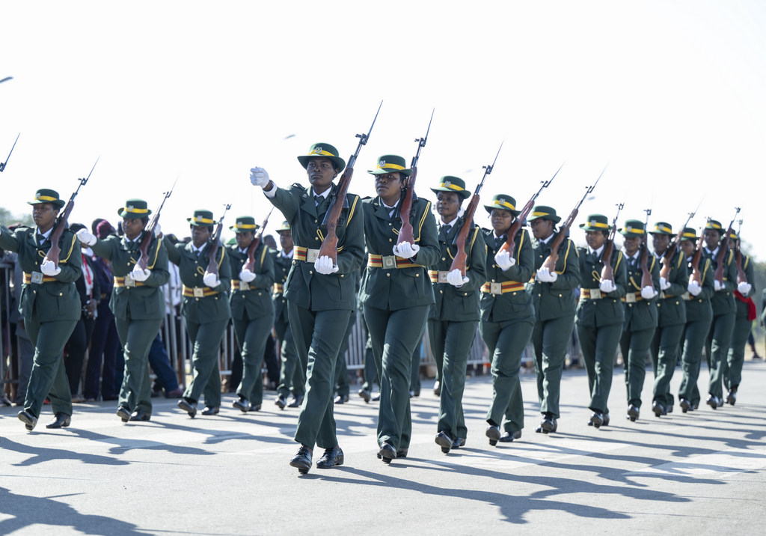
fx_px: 2278
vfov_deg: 13.4
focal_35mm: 105
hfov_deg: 19.1
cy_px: 265
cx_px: 353
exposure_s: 1/320
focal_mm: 98
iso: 64
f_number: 2.8
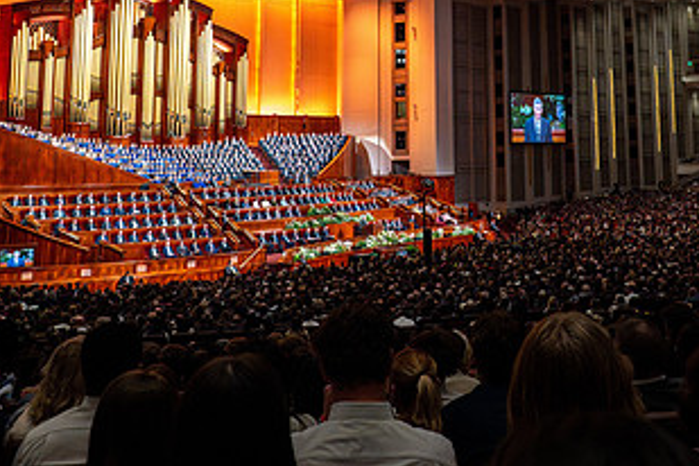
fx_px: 874
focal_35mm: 45
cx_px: 457
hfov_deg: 43.1
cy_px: 35
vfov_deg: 28.6
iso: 3200
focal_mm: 24
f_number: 8
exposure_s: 1/100
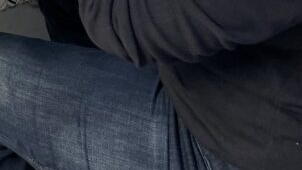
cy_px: -81
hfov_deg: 19.0
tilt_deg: -38.6
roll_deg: +1.4
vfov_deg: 12.1
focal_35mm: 96
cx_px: -176
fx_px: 769
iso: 100
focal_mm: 4.2
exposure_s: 1/100
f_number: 1.6
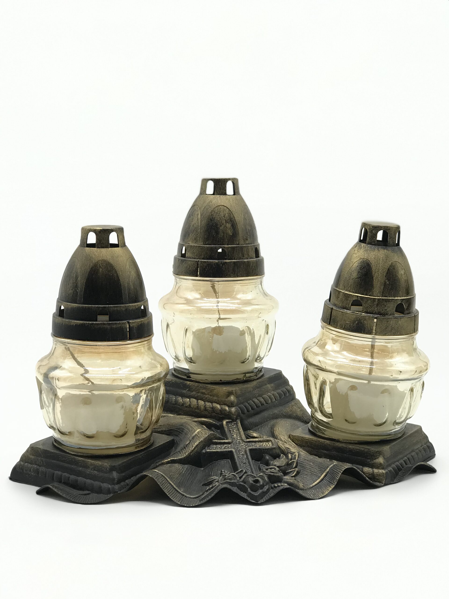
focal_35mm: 57
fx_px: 986
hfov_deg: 25.7
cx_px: 224
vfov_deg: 33.8
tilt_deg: -8.5
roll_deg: -1.9
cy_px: 300
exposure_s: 1/50
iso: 20
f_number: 2.8
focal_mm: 6.6
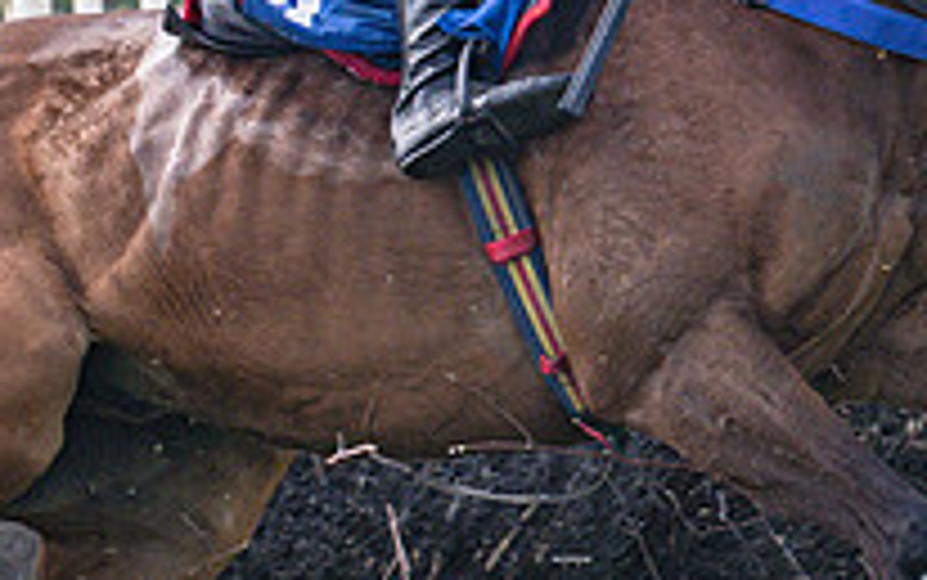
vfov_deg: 3.4
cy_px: -29
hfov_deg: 5.4
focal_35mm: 387
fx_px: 9782
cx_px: 862
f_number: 4
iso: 400
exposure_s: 1/2000
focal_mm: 70
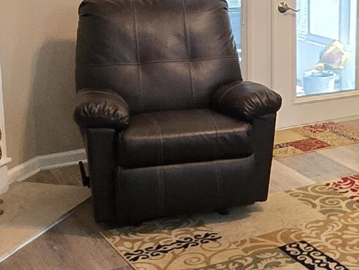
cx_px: 370
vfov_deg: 21.2
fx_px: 716
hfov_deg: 26.5
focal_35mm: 69
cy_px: 81
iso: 1000
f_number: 2.2
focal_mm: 2.2
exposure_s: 1/60
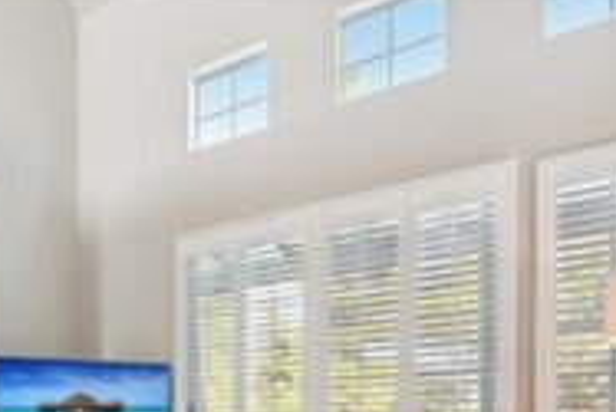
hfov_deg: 64.6
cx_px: 145
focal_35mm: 26
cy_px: 425
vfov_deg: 42.0
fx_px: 445
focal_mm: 12
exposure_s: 1/5
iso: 320
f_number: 8
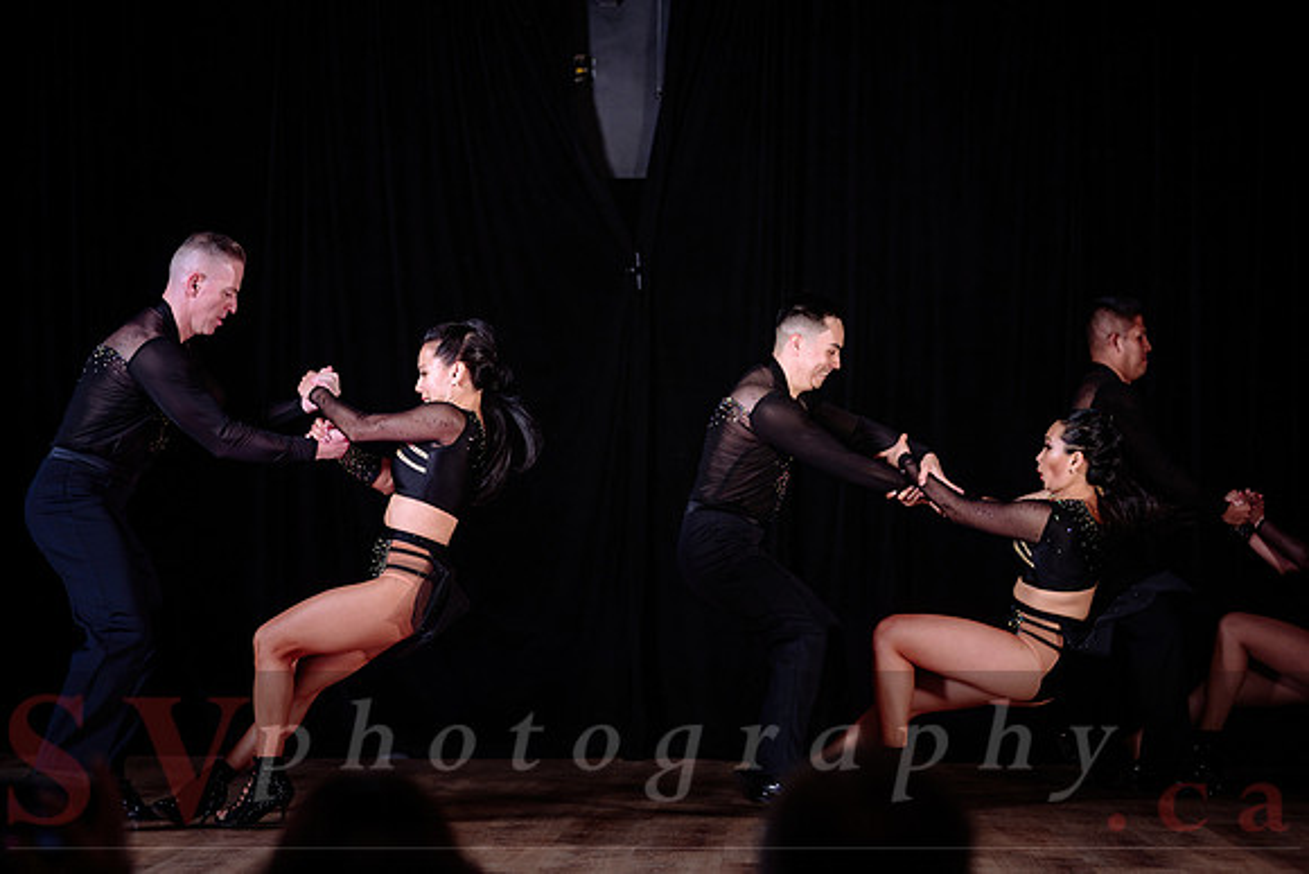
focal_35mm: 104
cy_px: 370
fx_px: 3774
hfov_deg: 19.7
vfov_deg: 13.2
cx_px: 554
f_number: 3.2
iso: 400
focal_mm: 90
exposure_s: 1/200
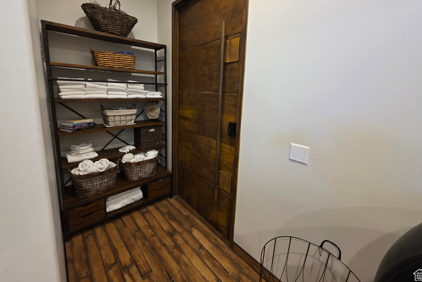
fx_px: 164
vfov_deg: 80.7
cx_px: 210
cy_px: 120
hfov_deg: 104.2
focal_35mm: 14
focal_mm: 2.2
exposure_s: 1/60
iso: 200
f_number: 1.9
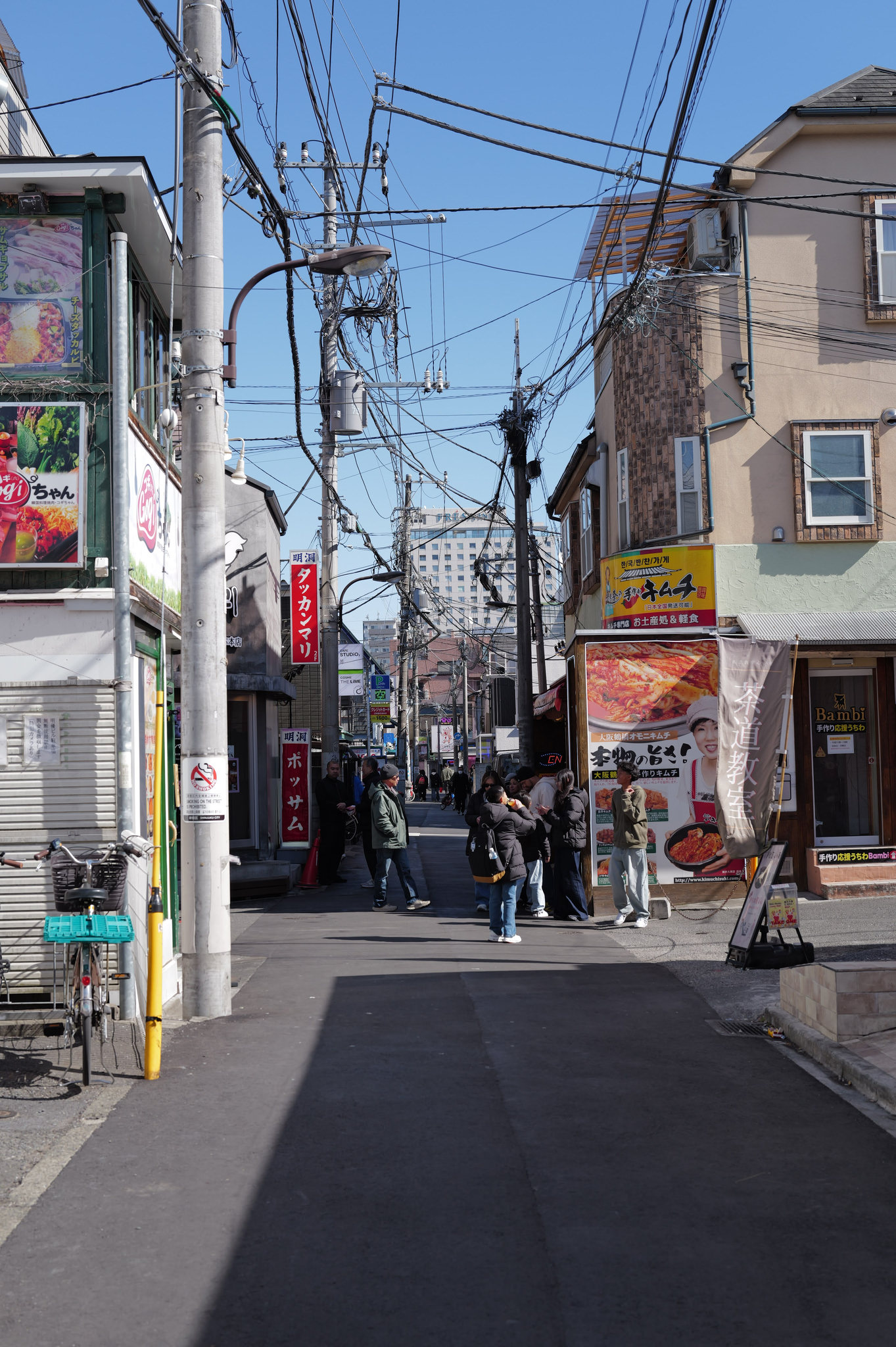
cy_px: 674
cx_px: 448
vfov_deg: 45.5
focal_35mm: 43
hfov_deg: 31.2
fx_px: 1607
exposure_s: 1/400
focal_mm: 43
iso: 100
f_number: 5
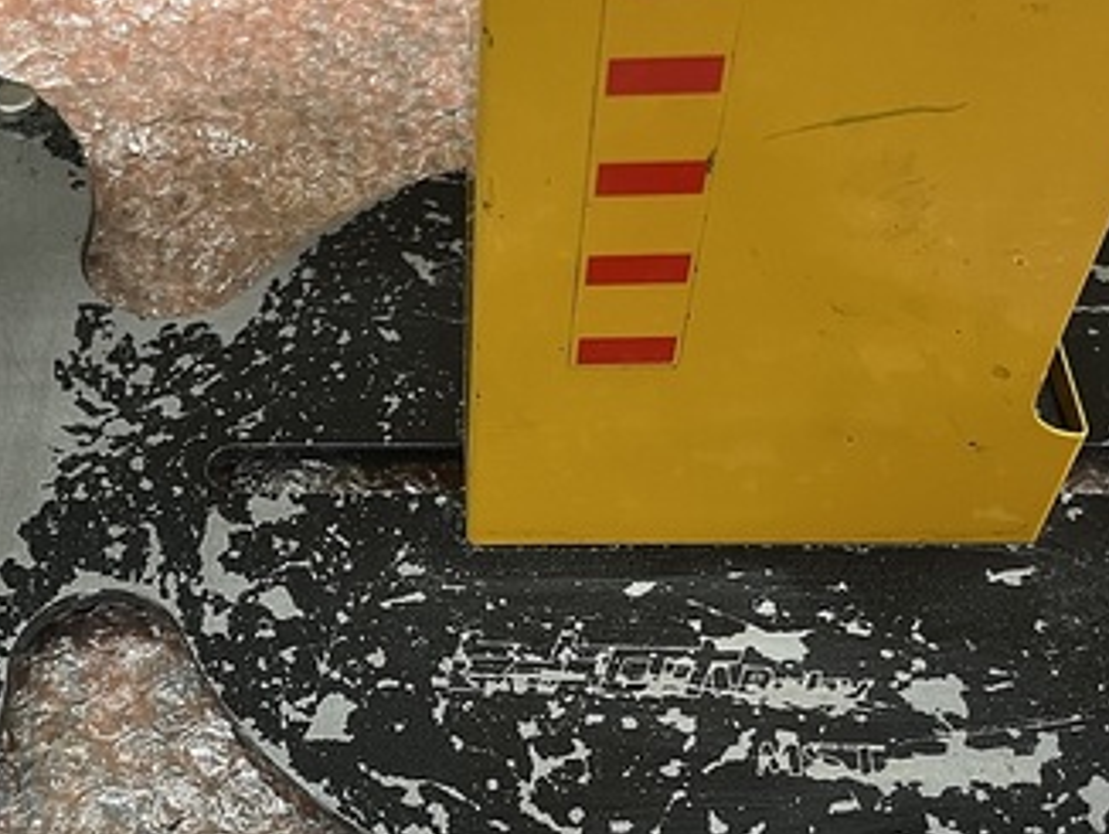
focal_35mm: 51
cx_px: 327
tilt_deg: -55.8
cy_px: 575
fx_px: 1635
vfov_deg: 28.4
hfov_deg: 36.9
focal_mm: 5.1
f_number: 1.6
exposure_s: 1/50
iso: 200
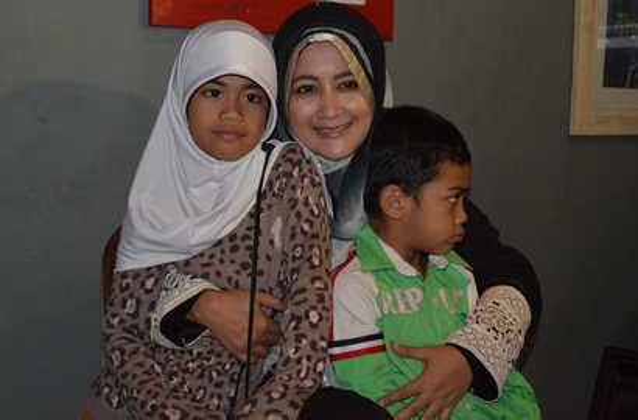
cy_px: 210
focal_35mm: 48
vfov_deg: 27.8
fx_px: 847
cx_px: 319
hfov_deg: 41.3
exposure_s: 1/125
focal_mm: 32
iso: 2500
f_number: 4.2
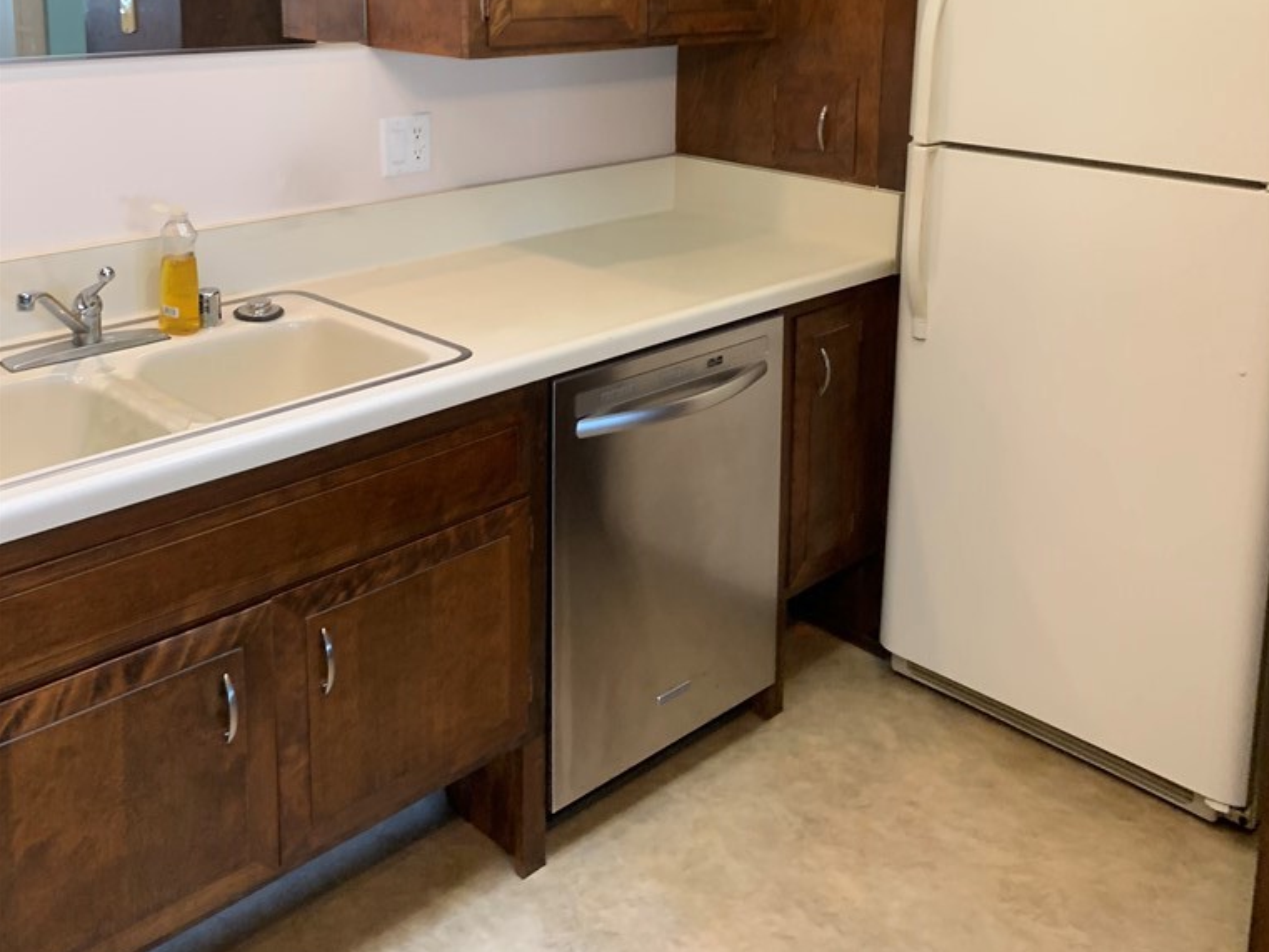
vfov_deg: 38.9
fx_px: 1283
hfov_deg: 52.6
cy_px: 172
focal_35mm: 35
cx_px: 639
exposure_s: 1/60
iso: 125
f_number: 1.8
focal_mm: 4.25
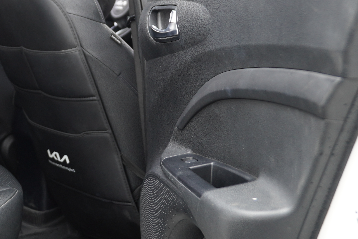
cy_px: 65
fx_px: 707
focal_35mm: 71
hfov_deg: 27.8
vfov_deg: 19.0
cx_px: 70
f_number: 2.8
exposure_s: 1/20
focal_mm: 21
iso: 160
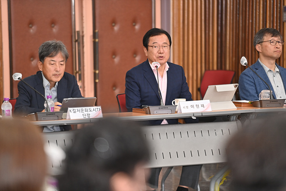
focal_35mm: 200
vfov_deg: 6.9
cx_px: 143
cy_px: 96
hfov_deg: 10.3
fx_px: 1589
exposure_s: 1/80
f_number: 2.8
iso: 800
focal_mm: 200
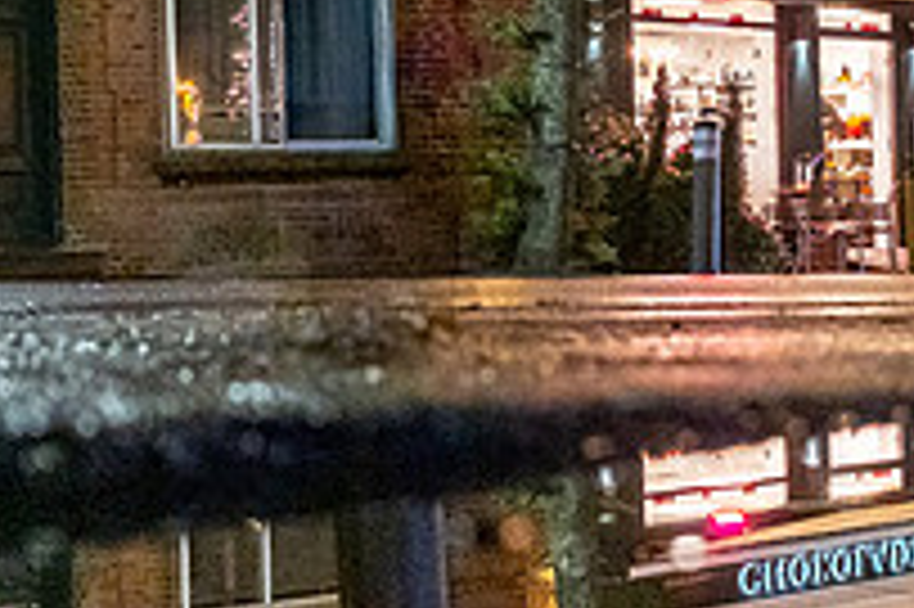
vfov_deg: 13.7
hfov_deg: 20.2
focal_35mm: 100
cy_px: 259
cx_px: 707
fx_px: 2537
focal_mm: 23
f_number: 2.8
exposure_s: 1/125
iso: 3200
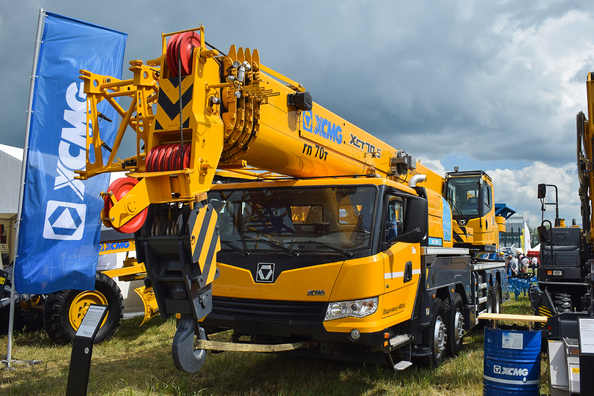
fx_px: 495
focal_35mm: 30
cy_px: 198
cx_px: 297
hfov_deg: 61.9
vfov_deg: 43.6
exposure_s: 1/800
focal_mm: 20
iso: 100
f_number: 5.6
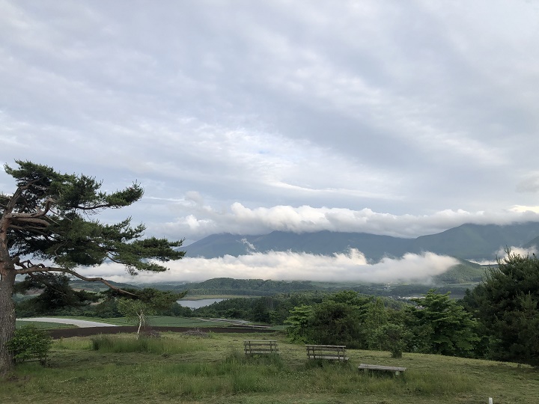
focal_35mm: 28
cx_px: 270
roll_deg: +0.3
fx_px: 436
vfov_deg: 49.7
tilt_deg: +7.8
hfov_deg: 63.4
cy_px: 202
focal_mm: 3.99
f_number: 1.8
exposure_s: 1/461
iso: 20
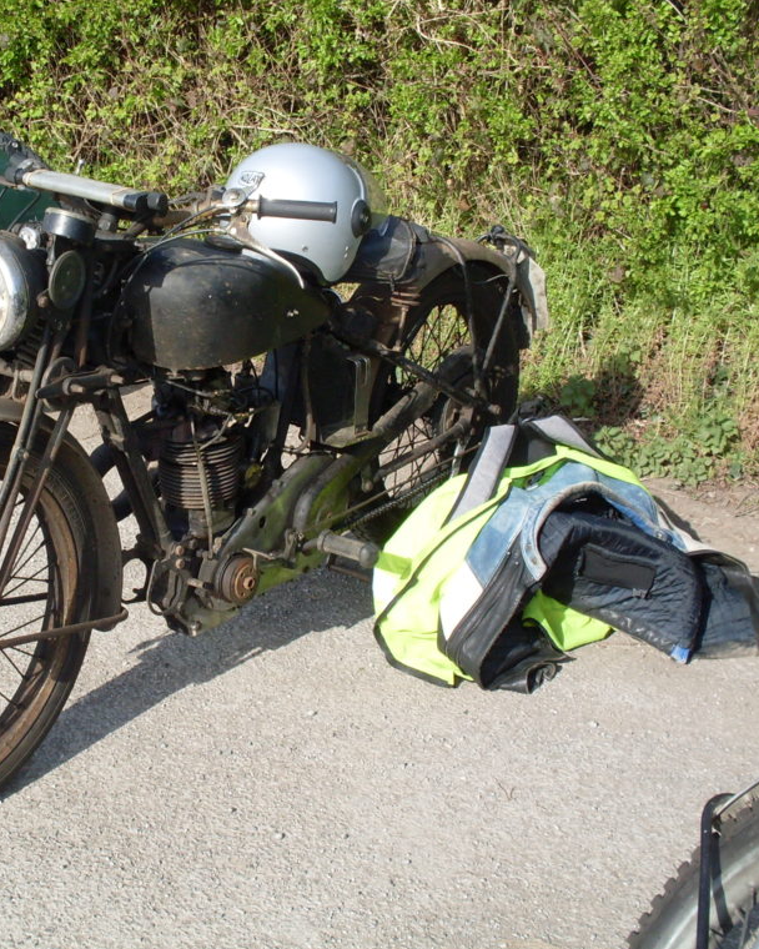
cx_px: 212
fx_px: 1404
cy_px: 478
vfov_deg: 37.3
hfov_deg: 29.9
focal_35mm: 50
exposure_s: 1/125
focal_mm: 6.3
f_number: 8.4
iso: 80
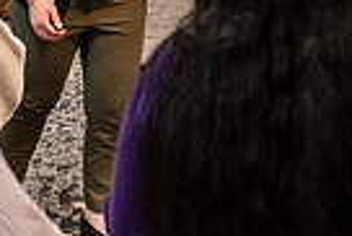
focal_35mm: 115
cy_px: -43
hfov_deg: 17.8
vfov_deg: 11.7
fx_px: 1126
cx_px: 181
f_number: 3.2
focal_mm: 27
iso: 2000
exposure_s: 1/160
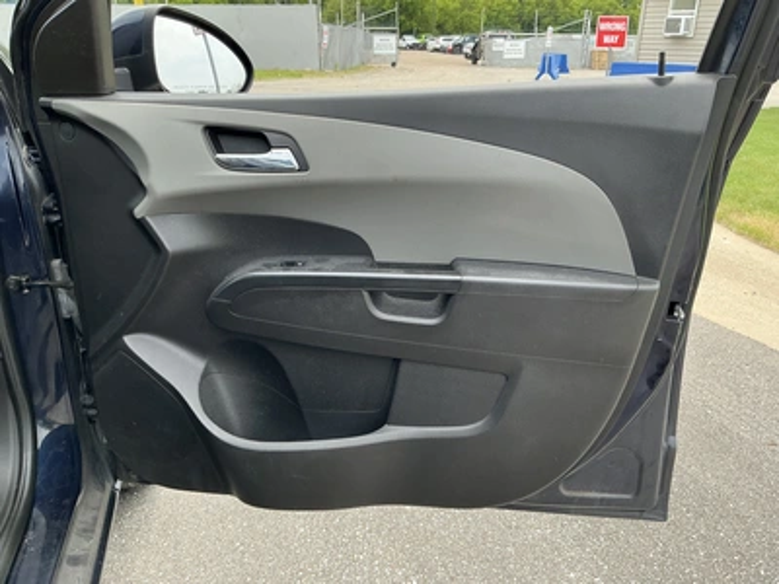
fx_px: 630
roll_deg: -0.6
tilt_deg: -19.9
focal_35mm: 28
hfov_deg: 63.4
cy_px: 292
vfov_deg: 49.7
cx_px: 390
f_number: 1.8
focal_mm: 3
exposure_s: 1/333
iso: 25
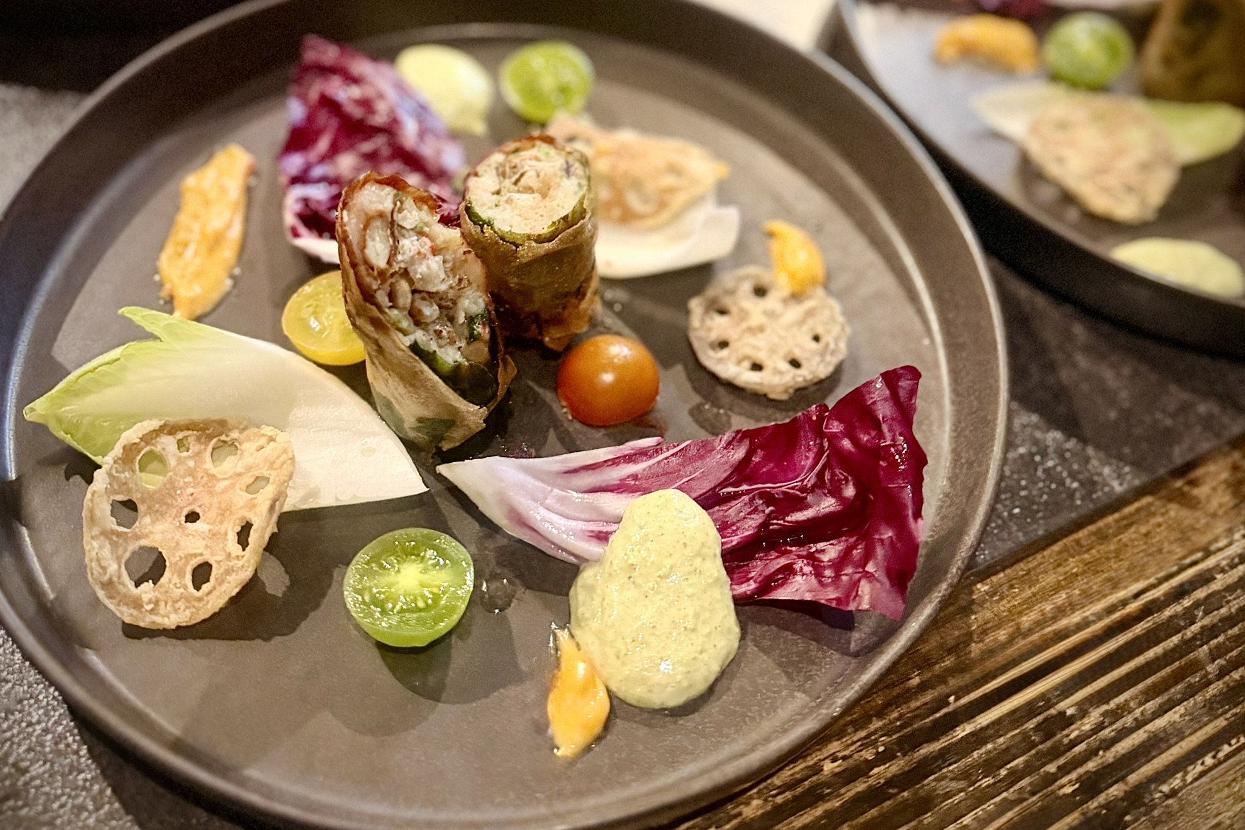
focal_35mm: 25
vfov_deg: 51.3
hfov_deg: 71.5
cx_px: 622
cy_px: 401
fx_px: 864
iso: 800
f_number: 1.78
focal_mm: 6.76
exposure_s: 1/50
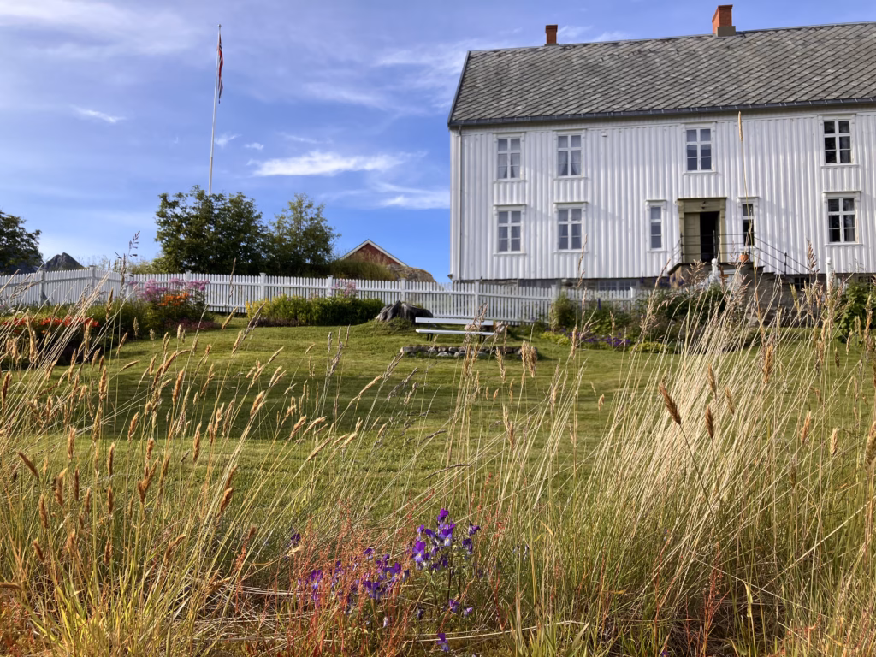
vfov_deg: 49.7
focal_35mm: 28
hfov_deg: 63.4
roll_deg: -0.2
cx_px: 438
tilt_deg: +5.6
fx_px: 709
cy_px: 328
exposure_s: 1/759
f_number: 1.8
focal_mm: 3.99
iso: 32
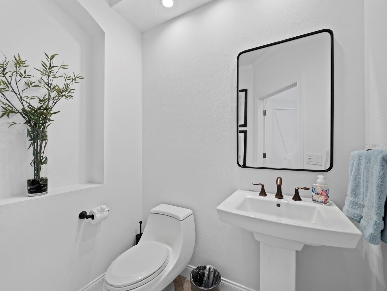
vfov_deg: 85.7
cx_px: 194
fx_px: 157
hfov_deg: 102.0
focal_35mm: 14
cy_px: 146
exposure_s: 1/3
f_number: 10
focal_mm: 7
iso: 400
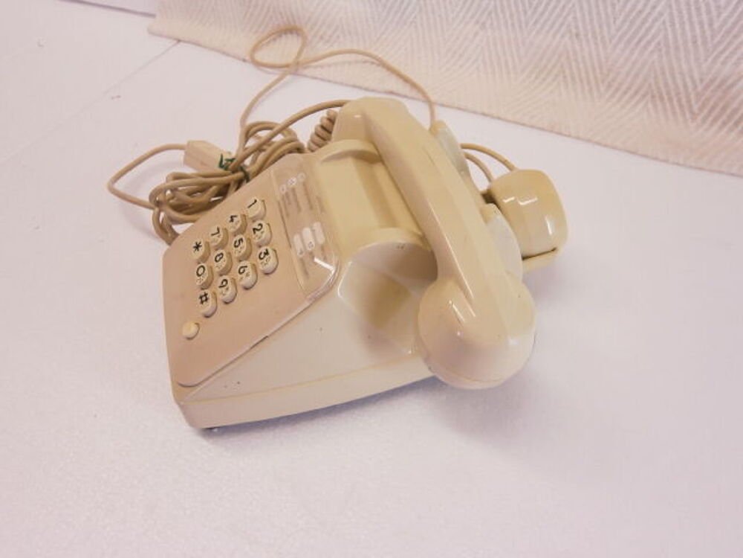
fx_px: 558
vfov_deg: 53.1
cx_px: 372
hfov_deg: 67.3
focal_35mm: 26
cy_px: 279
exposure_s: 1/40
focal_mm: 4.7
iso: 80
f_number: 2.8
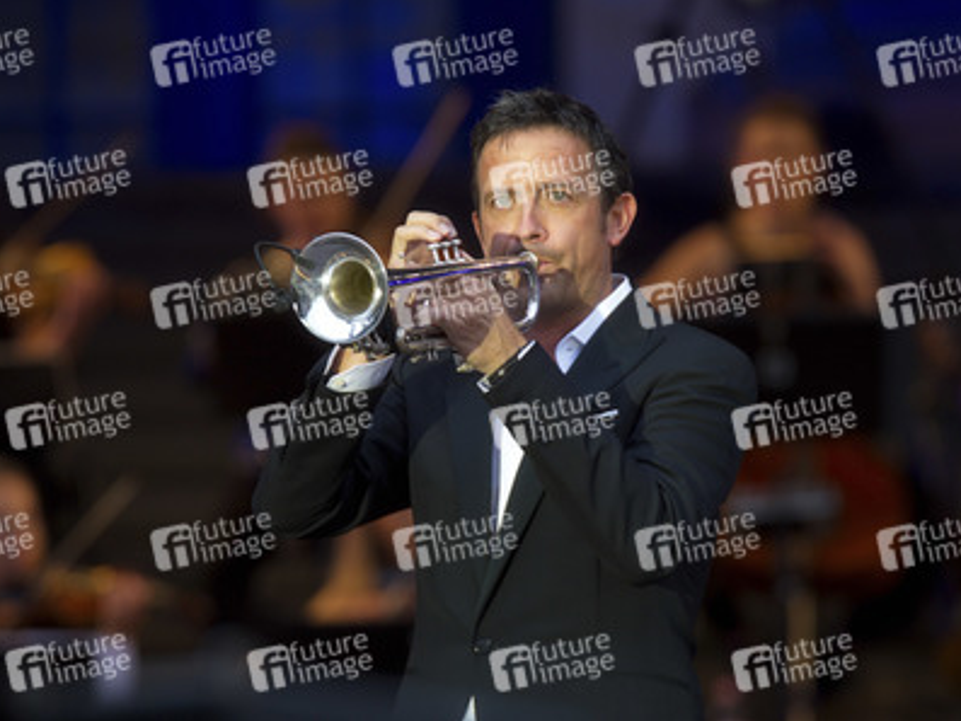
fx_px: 9081
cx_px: 487
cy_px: 360
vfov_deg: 4.5
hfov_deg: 6.1
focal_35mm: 327
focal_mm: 300
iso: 800
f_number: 4
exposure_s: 1/250
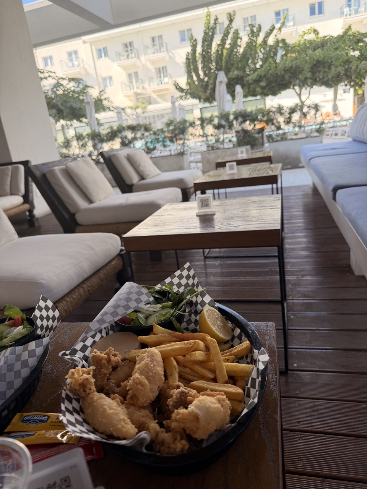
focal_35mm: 24
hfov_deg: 56.8
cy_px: 244
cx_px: 184
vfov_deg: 71.6
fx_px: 339
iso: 100
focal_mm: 6.76
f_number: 1.78
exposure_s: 1/535
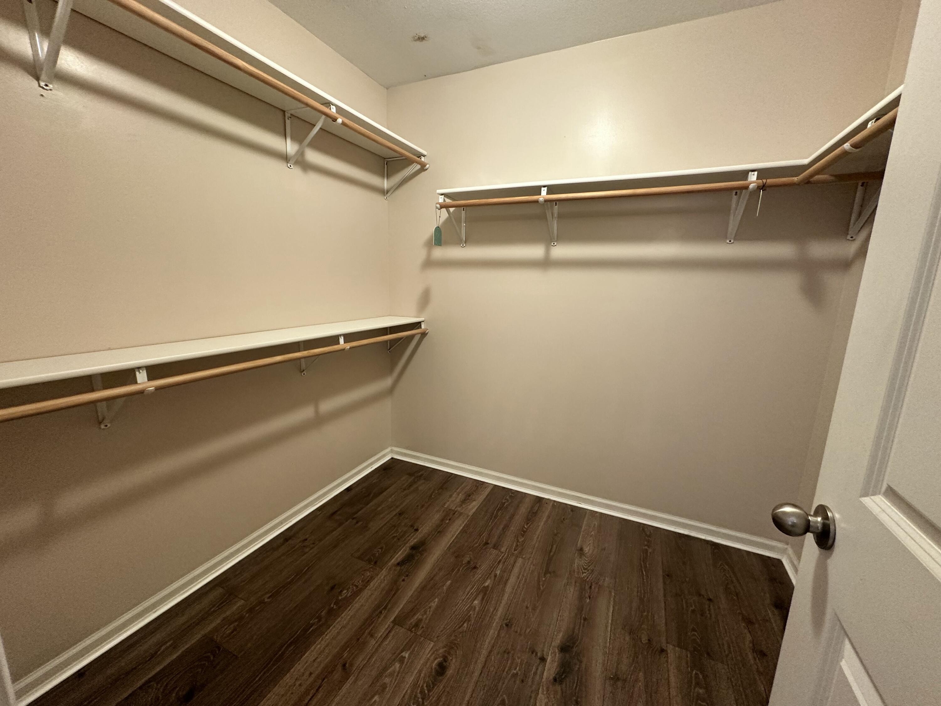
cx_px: 470
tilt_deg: -11.9
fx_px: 381
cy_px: 353
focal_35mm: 14
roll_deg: -1.0
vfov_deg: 85.7
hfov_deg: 102.1
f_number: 2.2
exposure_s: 1/60
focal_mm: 2.22
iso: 250
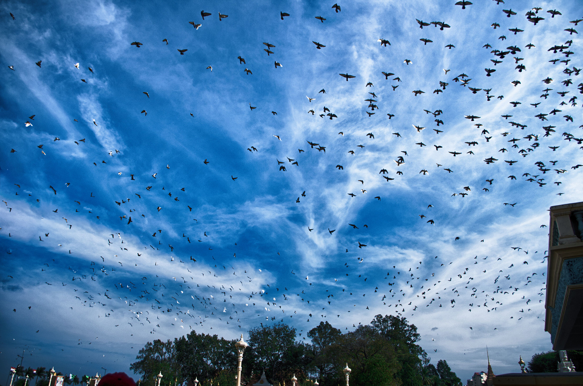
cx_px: 292
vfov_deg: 47.7
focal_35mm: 27
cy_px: 193
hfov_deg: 67.5
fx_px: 436
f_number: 5.6
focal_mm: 18
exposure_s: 1/500
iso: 80
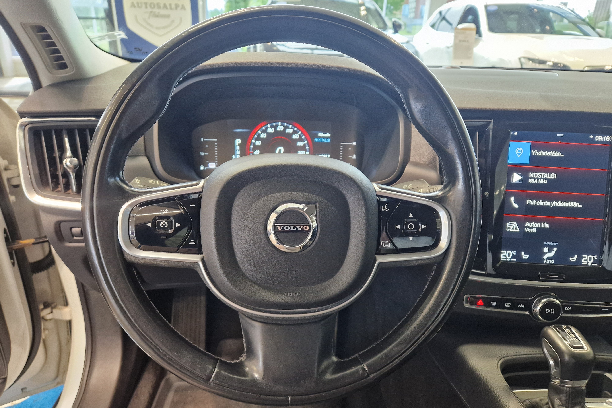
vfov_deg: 53.0
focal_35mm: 24
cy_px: 226
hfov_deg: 73.7
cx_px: 306
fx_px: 408
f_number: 1.8
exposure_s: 1/100
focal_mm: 5.4
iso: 500
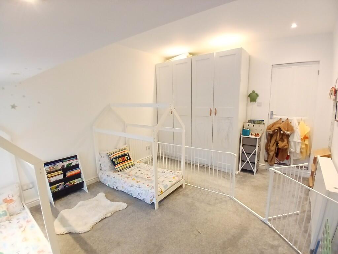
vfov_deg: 74.7
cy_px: 127
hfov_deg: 91.0
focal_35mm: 17
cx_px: 169
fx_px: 166
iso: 320
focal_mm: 1.4
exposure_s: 1/25
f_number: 2.2
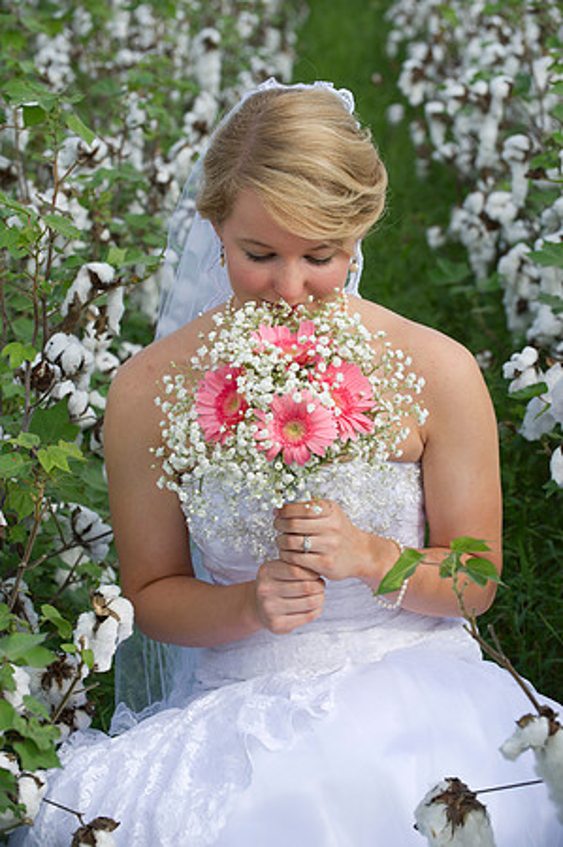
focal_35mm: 105
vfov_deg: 19.5
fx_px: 2469
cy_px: 424
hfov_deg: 13.0
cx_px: 282
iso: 160
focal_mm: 105
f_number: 6.3
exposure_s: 1/200
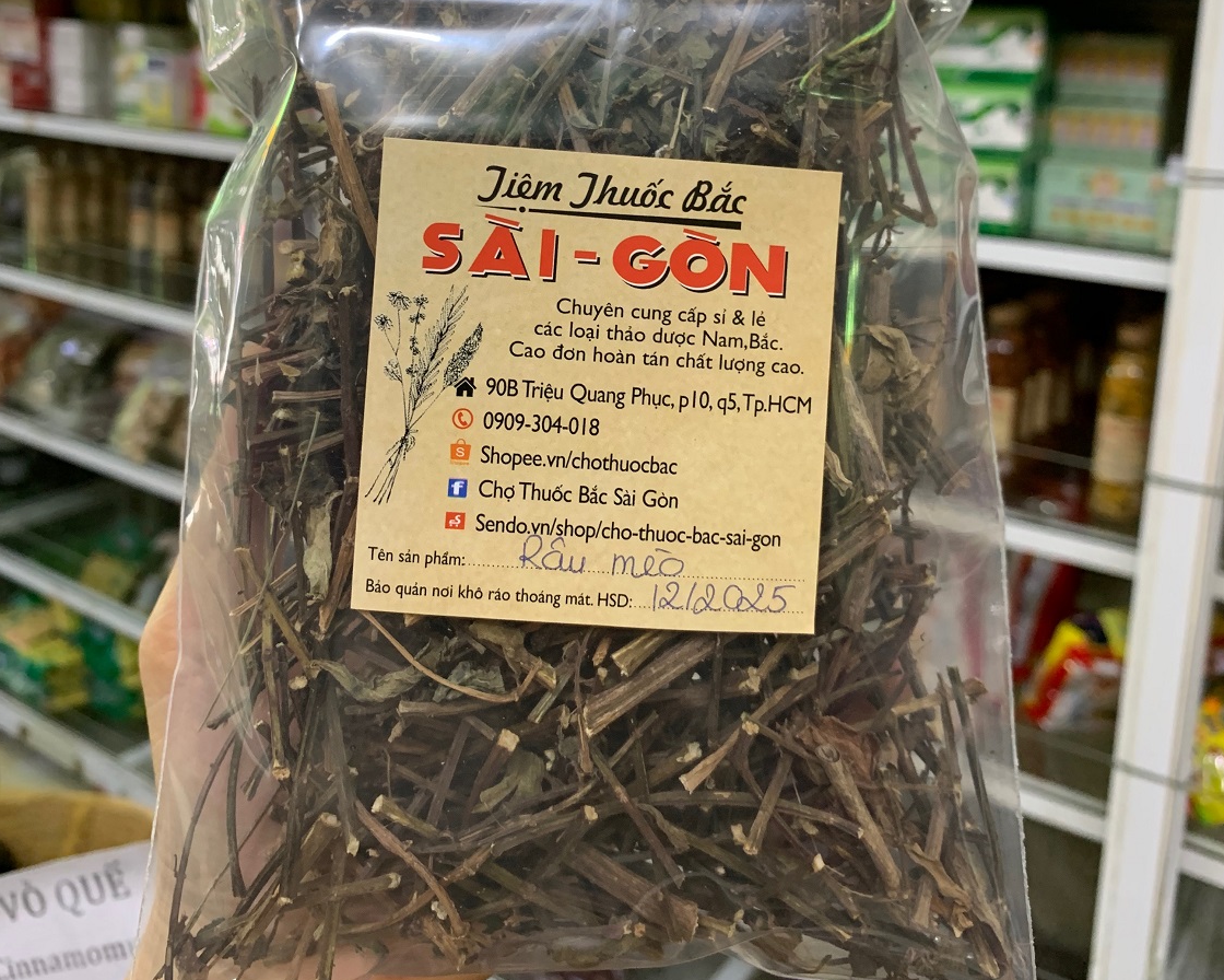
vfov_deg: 42.2
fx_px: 1232
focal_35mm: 34
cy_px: 258
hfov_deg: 52.8
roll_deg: -1.8
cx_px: 614
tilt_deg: -10.9
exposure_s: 1/50
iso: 200
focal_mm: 4.25
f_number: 1.8
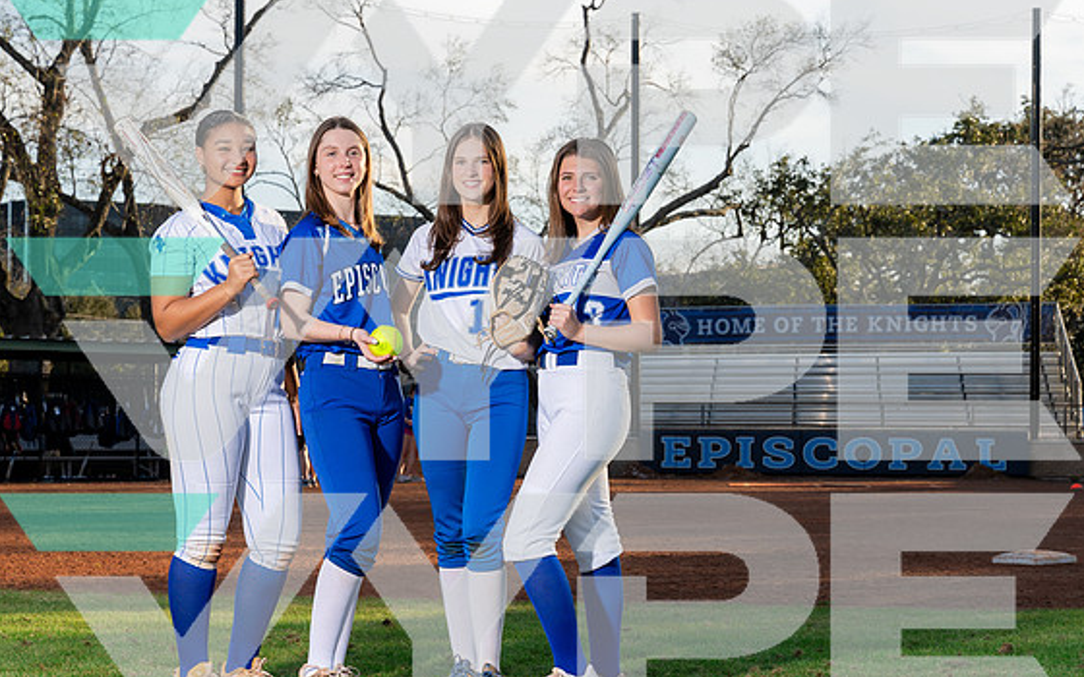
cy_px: 344
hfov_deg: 24.4
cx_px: 570
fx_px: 2511
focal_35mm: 85
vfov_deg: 15.4
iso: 160
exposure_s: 1/250
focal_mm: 66
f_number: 8
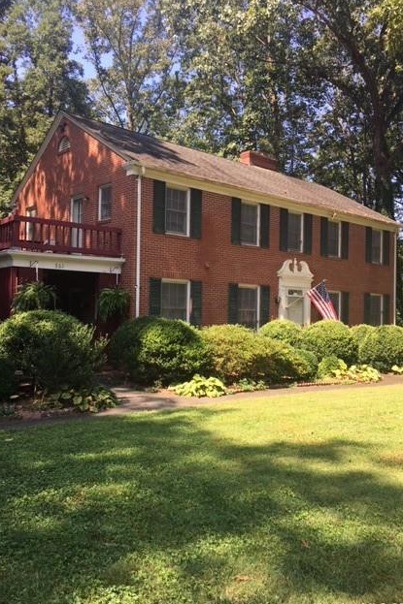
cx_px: 193
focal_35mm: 31
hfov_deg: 42.3
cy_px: 307
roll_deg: -1.5
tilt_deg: +2.2
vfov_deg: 60.3
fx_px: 521
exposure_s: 1/345
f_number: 2.2
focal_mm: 4.15
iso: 25
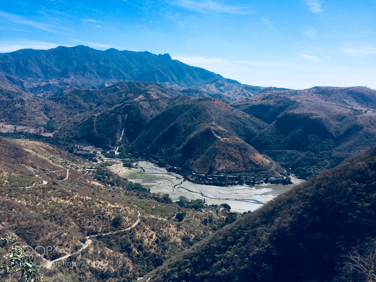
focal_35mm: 29
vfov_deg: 48.2
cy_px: 141
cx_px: 188
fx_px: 315
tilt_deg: -7.8
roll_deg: -2.0
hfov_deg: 61.7
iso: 32
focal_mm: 4.15
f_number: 2.2
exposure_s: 1/2933
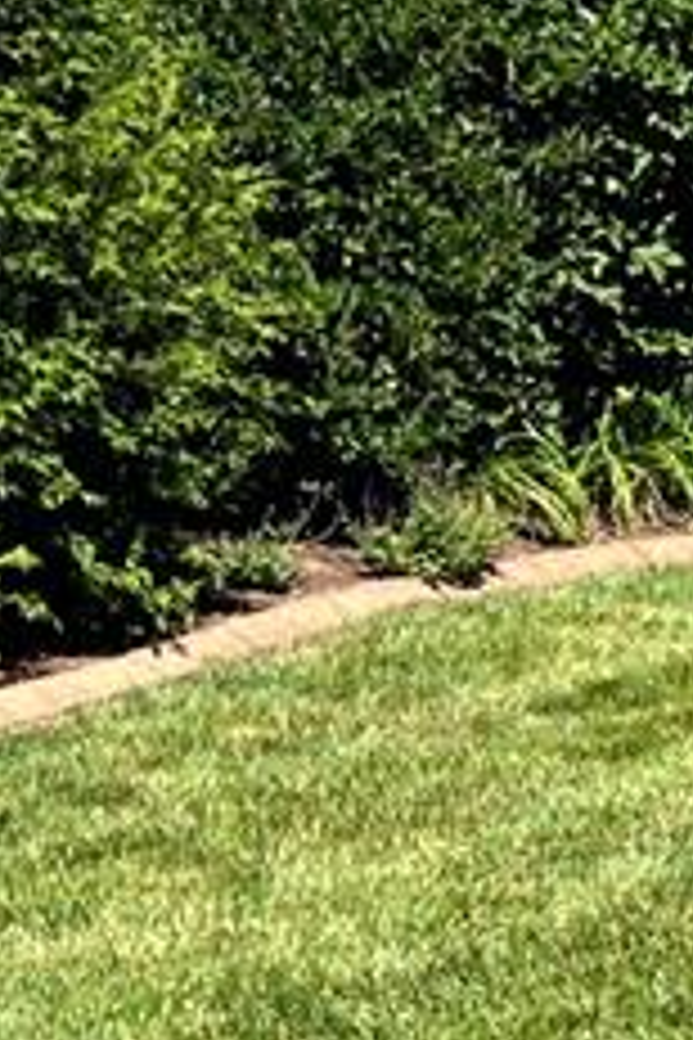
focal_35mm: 120
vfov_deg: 16.7
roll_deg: +1.6
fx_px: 3465
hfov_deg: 11.4
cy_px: 34
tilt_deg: -2.6
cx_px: 558
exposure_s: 1/2222
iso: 50
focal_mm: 5.1
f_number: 1.6
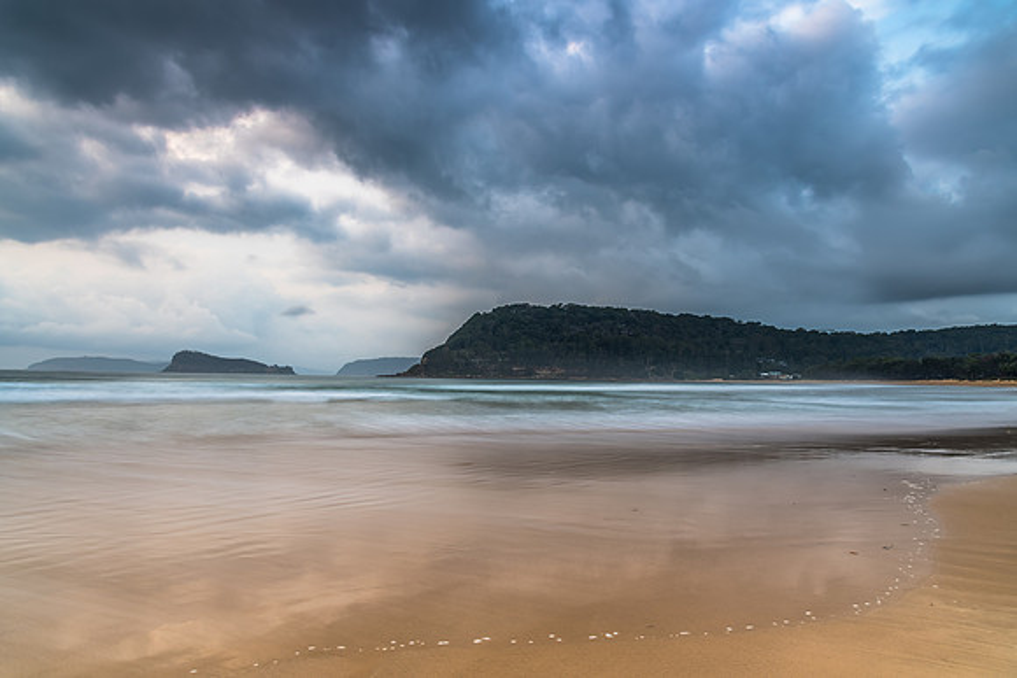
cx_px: 508
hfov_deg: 72.6
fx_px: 692
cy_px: 339
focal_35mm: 24
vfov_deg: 52.3
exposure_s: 10
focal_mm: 24
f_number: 10
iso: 31
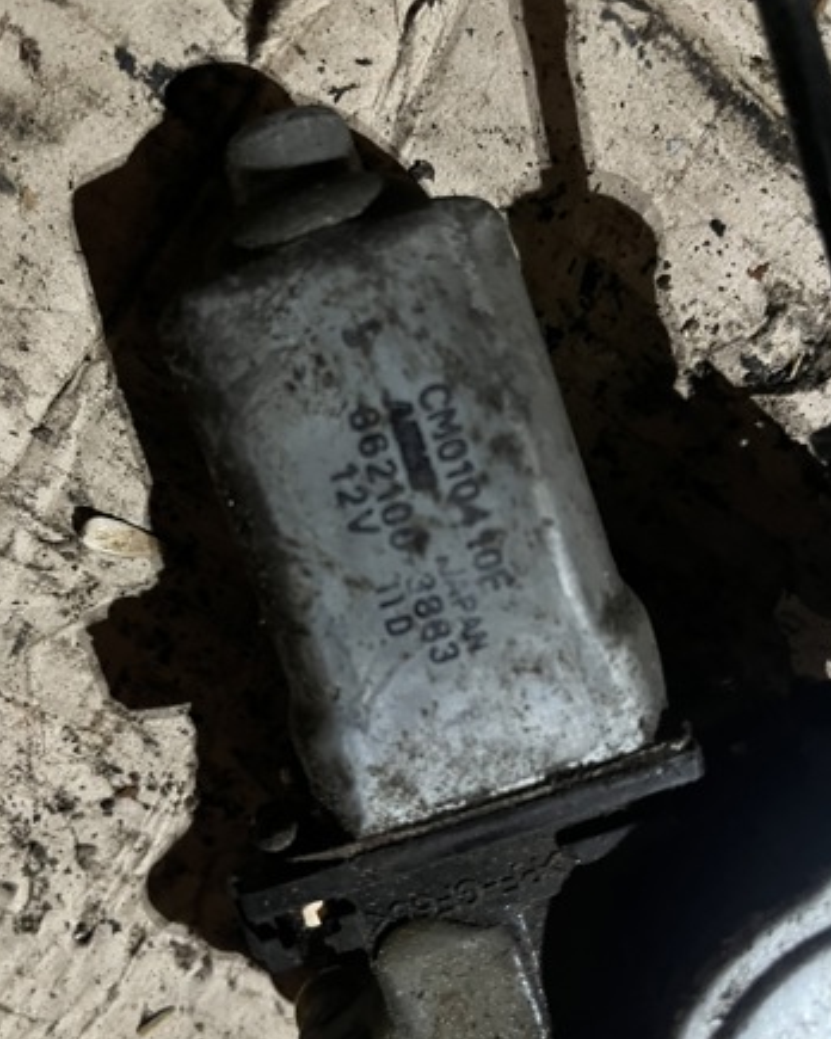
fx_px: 861
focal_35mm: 28
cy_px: 547
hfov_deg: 51.5
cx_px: 408
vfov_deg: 62.2
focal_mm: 5.1
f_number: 1.6
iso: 640
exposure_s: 1/25
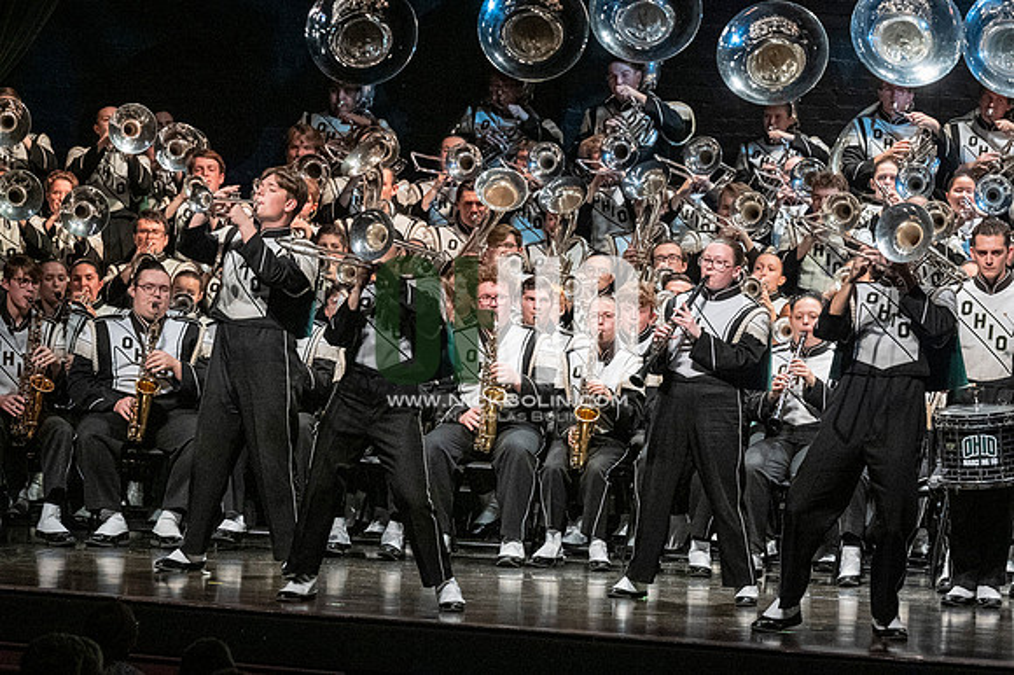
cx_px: 507
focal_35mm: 217
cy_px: 338
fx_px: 6108
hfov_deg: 9.5
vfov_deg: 6.3
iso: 4000
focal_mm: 145
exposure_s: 1/500
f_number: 4
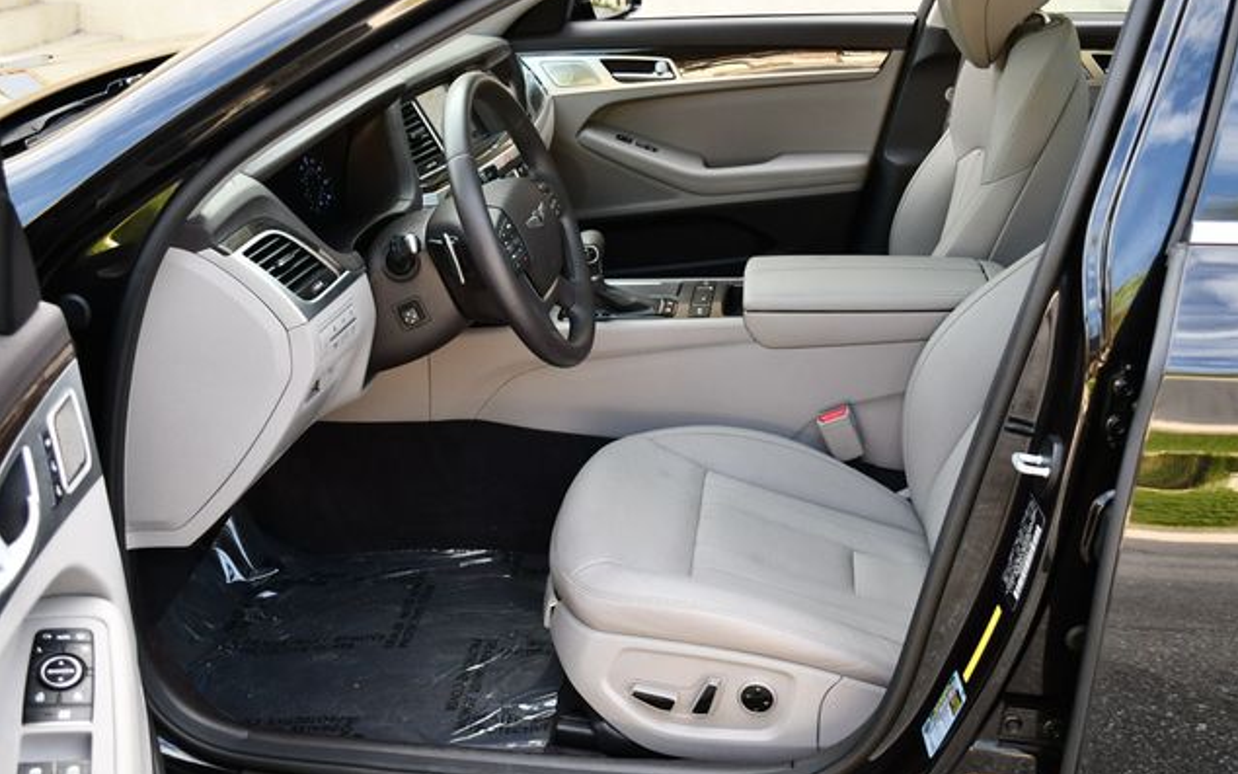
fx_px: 1248
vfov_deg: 34.4
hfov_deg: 52.7
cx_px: 622
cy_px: 392
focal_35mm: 37
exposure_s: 1/250
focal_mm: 18
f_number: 3.5
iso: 400
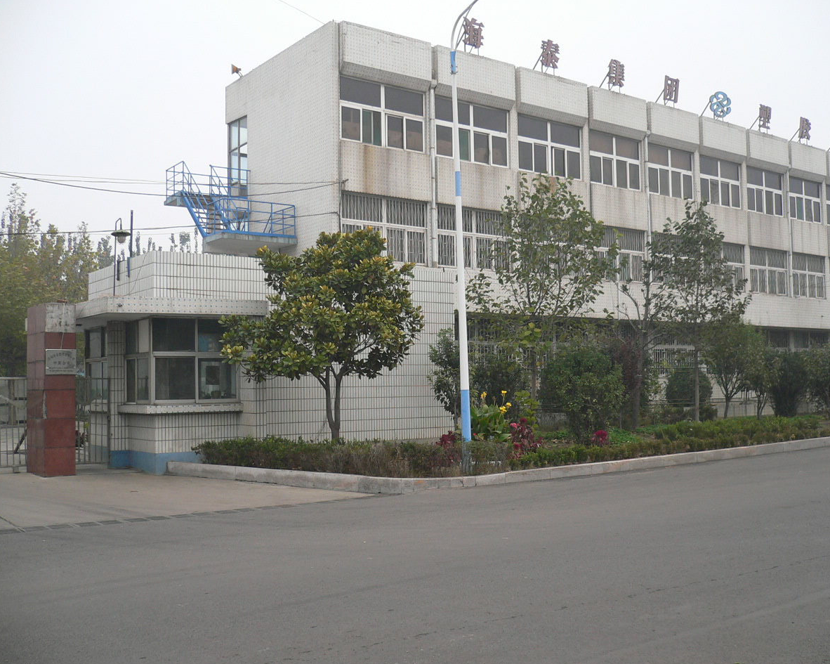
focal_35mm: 37
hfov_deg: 49.1
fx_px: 909
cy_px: 336
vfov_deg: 40.1
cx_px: 440
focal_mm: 5.8
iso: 100
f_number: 2.8
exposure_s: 1/400
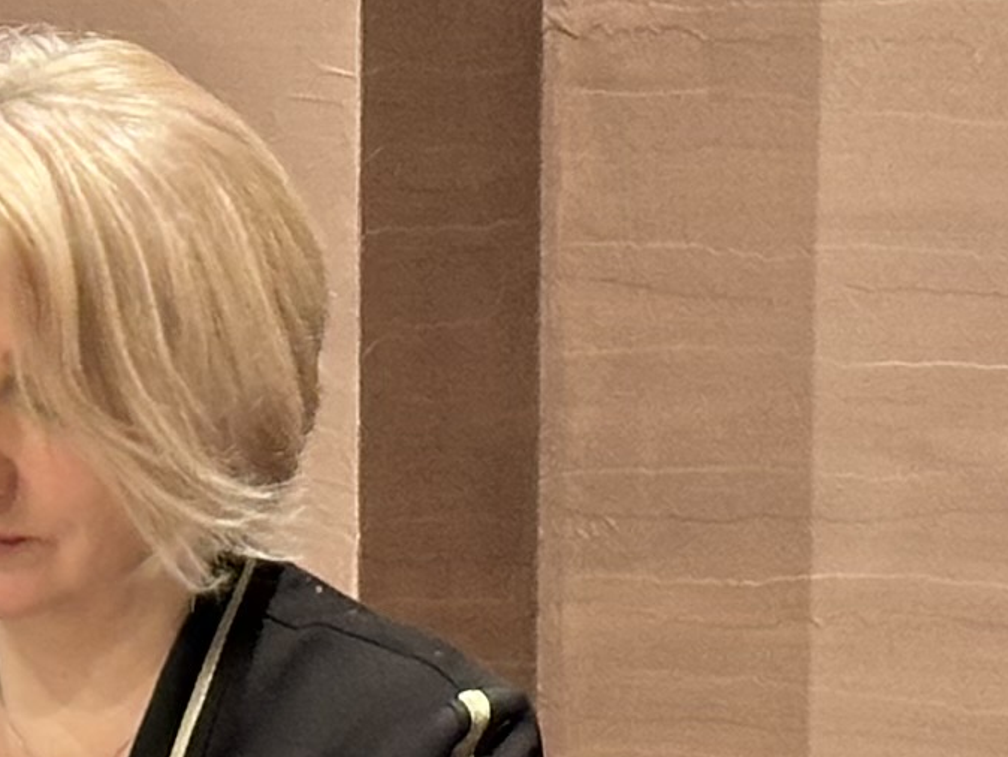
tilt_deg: -3.3
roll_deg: -0.1
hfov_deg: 6.9
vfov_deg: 5.2
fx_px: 8360
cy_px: 281
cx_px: 488
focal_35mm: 287
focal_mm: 6.86
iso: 200
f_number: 1.78
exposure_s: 1/60
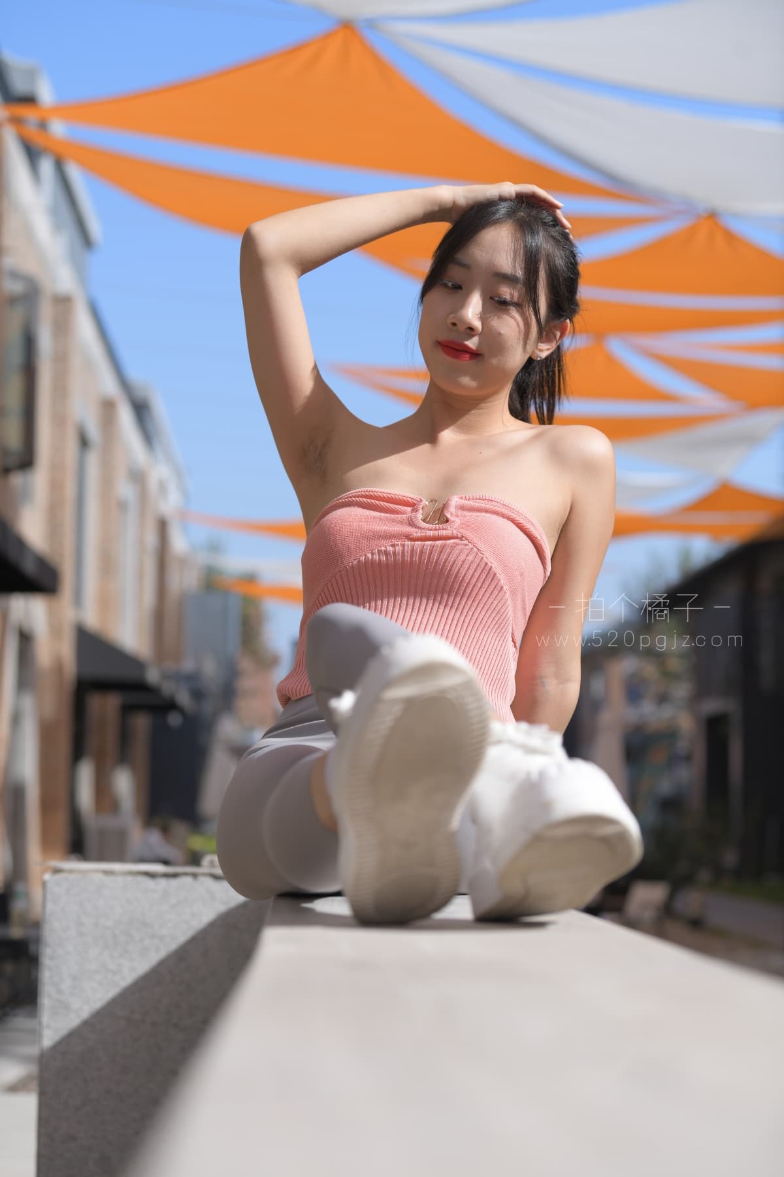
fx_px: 2286
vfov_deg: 28.8
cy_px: 588
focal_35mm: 70
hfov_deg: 19.5
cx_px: 392
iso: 90
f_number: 4
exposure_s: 1/800
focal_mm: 70
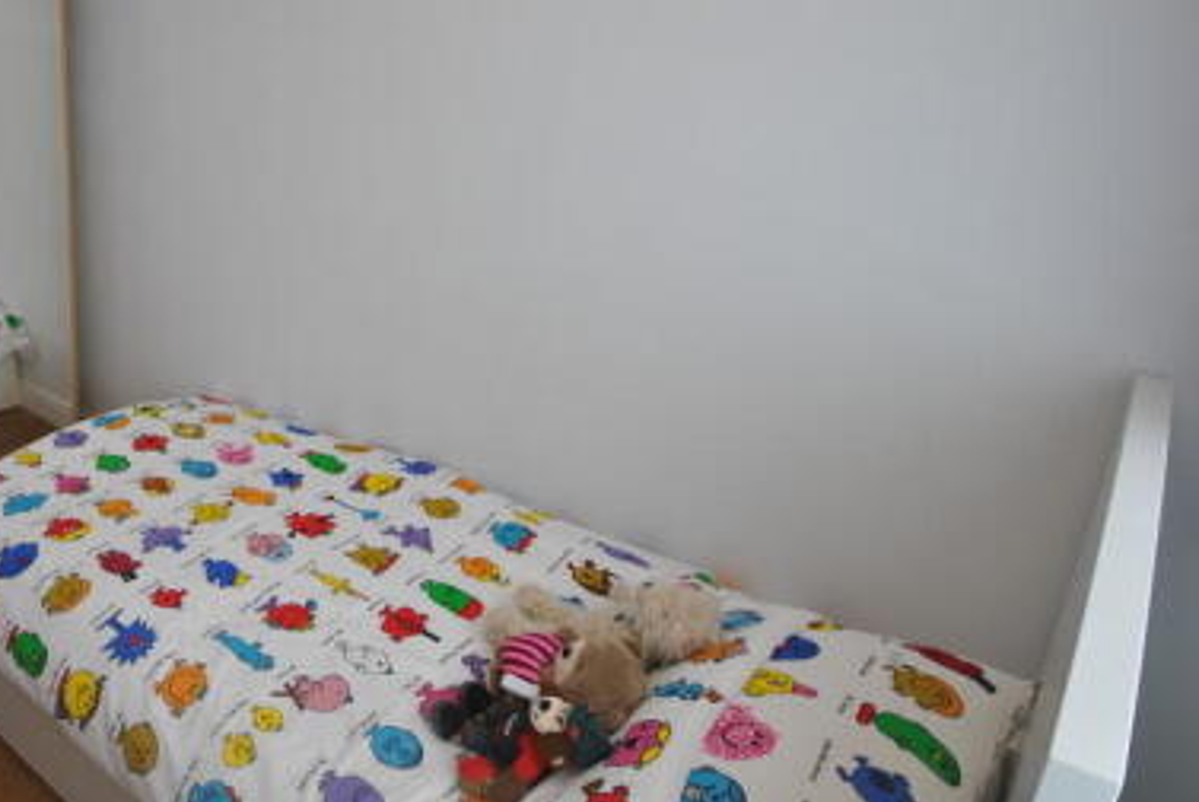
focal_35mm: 26
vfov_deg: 49.2
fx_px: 867
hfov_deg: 62.1
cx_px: 202
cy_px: 310
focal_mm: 10
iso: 220
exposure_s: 1/30
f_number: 4
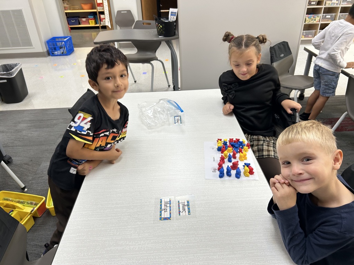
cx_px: 177
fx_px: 266
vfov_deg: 53.1
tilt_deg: -30.6
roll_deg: +2.4
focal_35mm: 26
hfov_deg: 67.3
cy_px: 132
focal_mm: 5.7
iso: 80
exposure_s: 1/60
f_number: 1.5
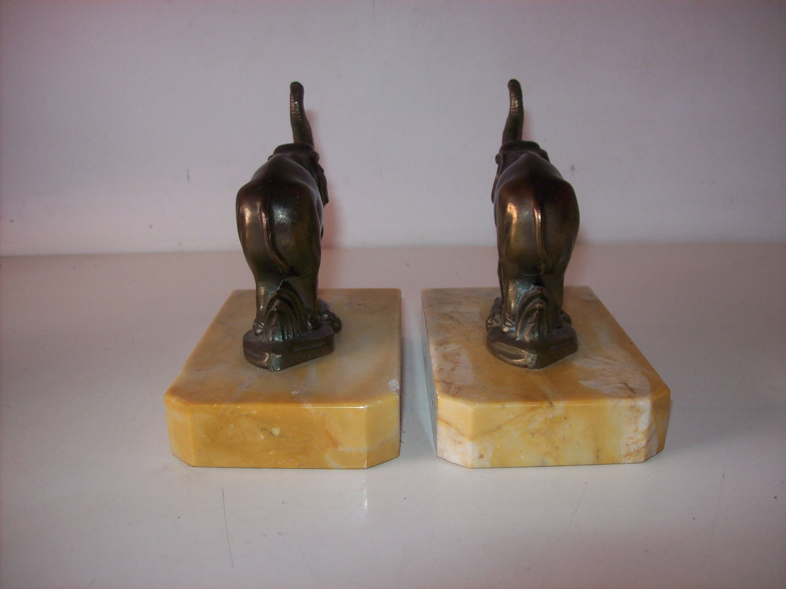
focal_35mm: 36
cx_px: 393
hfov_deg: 51.4
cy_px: 294
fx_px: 817
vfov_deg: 39.6
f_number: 2.7
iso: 80
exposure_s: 1/64
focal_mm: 6
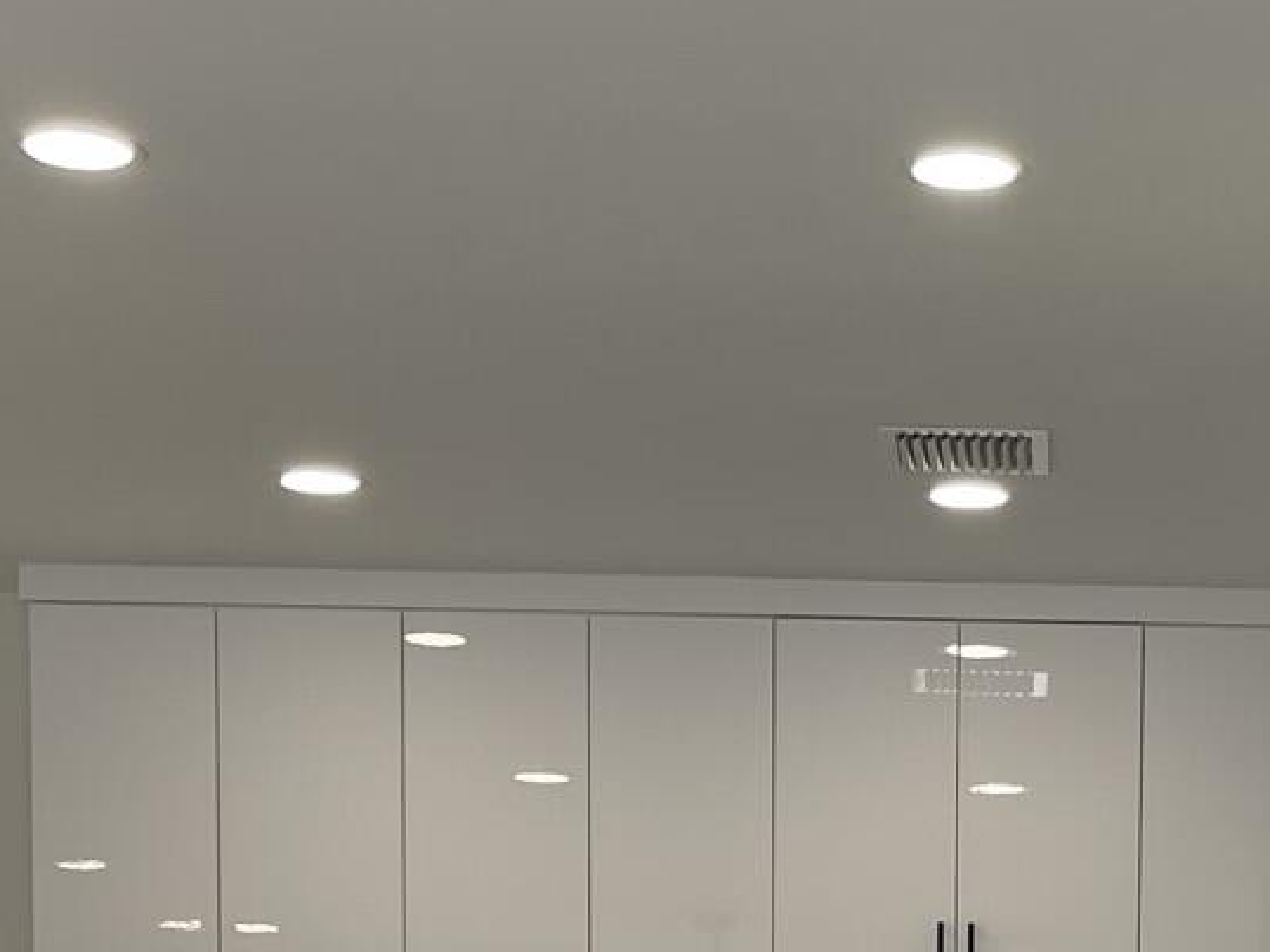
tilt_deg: -6.0
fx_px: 3631
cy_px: 1651
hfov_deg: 19.5
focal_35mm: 99
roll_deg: -1.1
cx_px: 1093
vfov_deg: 13.5
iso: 40
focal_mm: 5.1
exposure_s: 1/120
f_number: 1.6
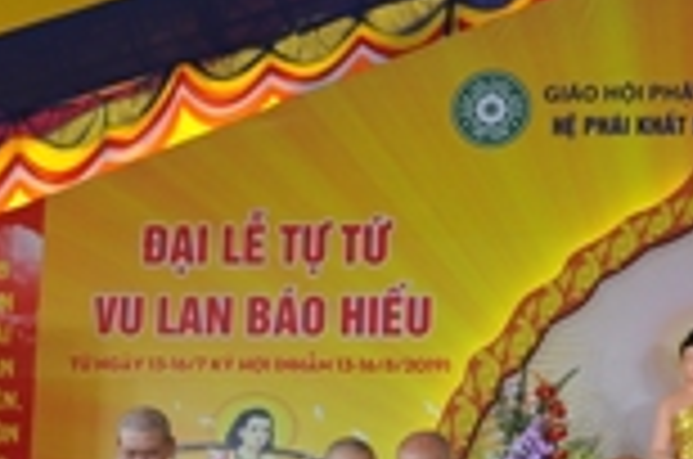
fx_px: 1921
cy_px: 526
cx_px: 693
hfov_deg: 19.8
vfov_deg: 13.3
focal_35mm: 100
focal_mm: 24
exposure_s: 1/80
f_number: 5.6
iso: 640
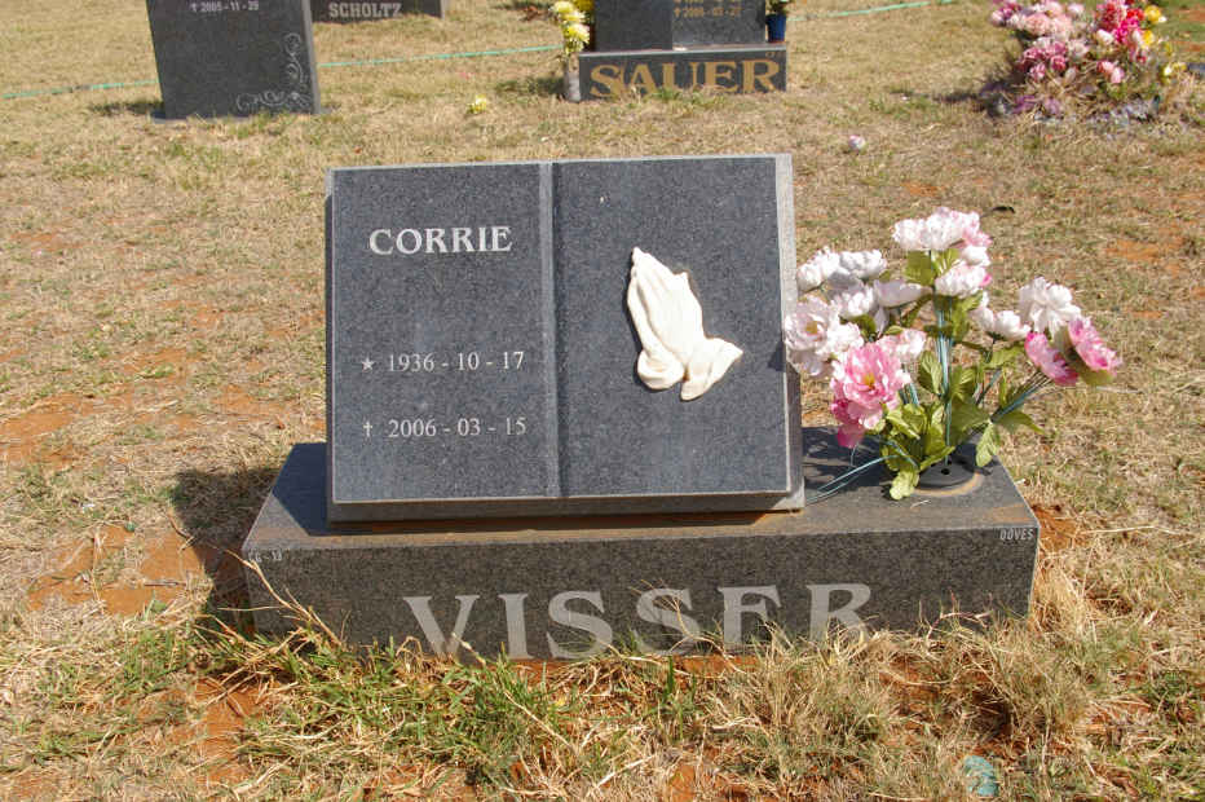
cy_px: 401
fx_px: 1204
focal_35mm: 36
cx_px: 602
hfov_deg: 53.2
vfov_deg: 36.8
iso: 200
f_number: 11
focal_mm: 24
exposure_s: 1/180
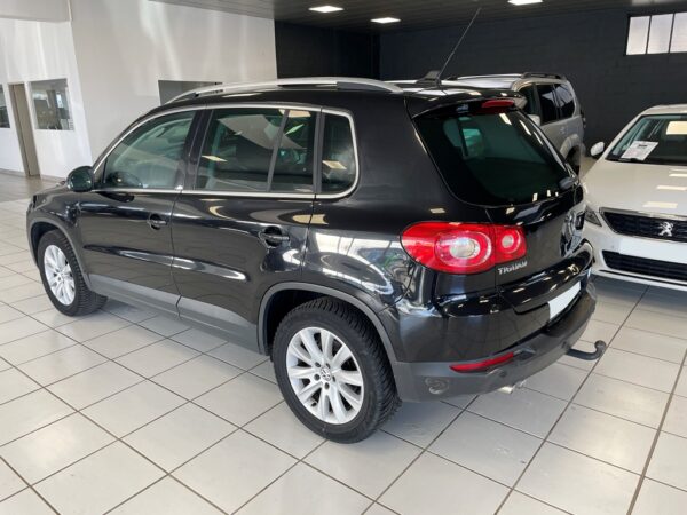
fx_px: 516
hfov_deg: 67.3
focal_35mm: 26
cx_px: 344
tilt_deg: -14.6
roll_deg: +1.0
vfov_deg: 53.1
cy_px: 258
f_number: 1.6
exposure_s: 1/121
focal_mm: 4.2
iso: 64
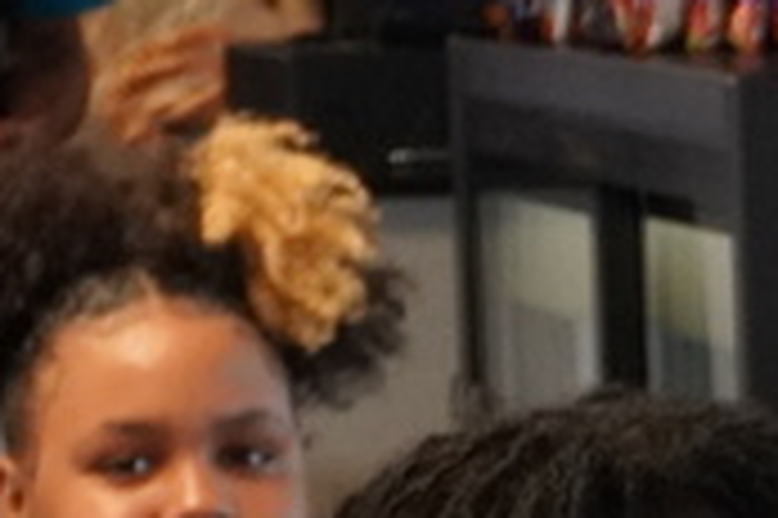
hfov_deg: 6.6
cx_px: 2091
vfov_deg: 4.7
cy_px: 664
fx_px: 6325
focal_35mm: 293
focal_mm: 33
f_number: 5
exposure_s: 1/160
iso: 2500
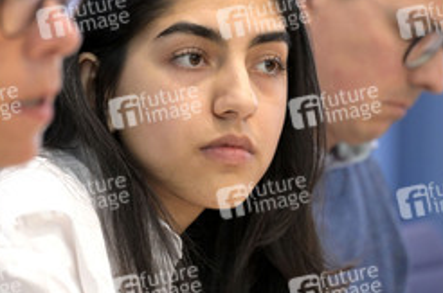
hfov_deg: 3.7
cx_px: 107
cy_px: 63
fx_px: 6767
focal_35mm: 551
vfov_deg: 2.5
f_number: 5.6
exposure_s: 1/400
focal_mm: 300
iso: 4000
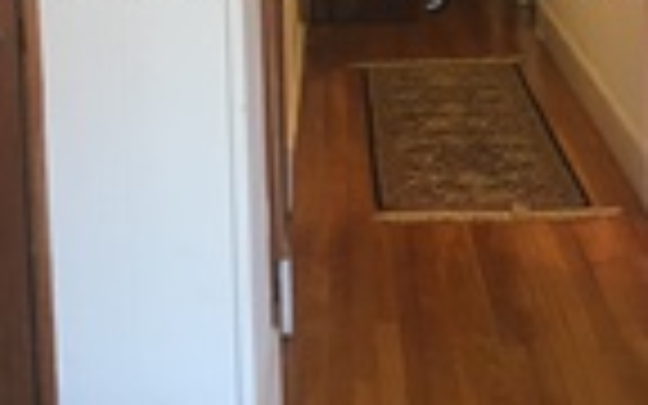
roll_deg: +2.1
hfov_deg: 21.6
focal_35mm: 96
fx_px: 1695
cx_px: 313
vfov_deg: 13.3
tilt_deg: -7.3
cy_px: -61
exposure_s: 1/33
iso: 160
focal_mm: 4.15
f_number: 2.2
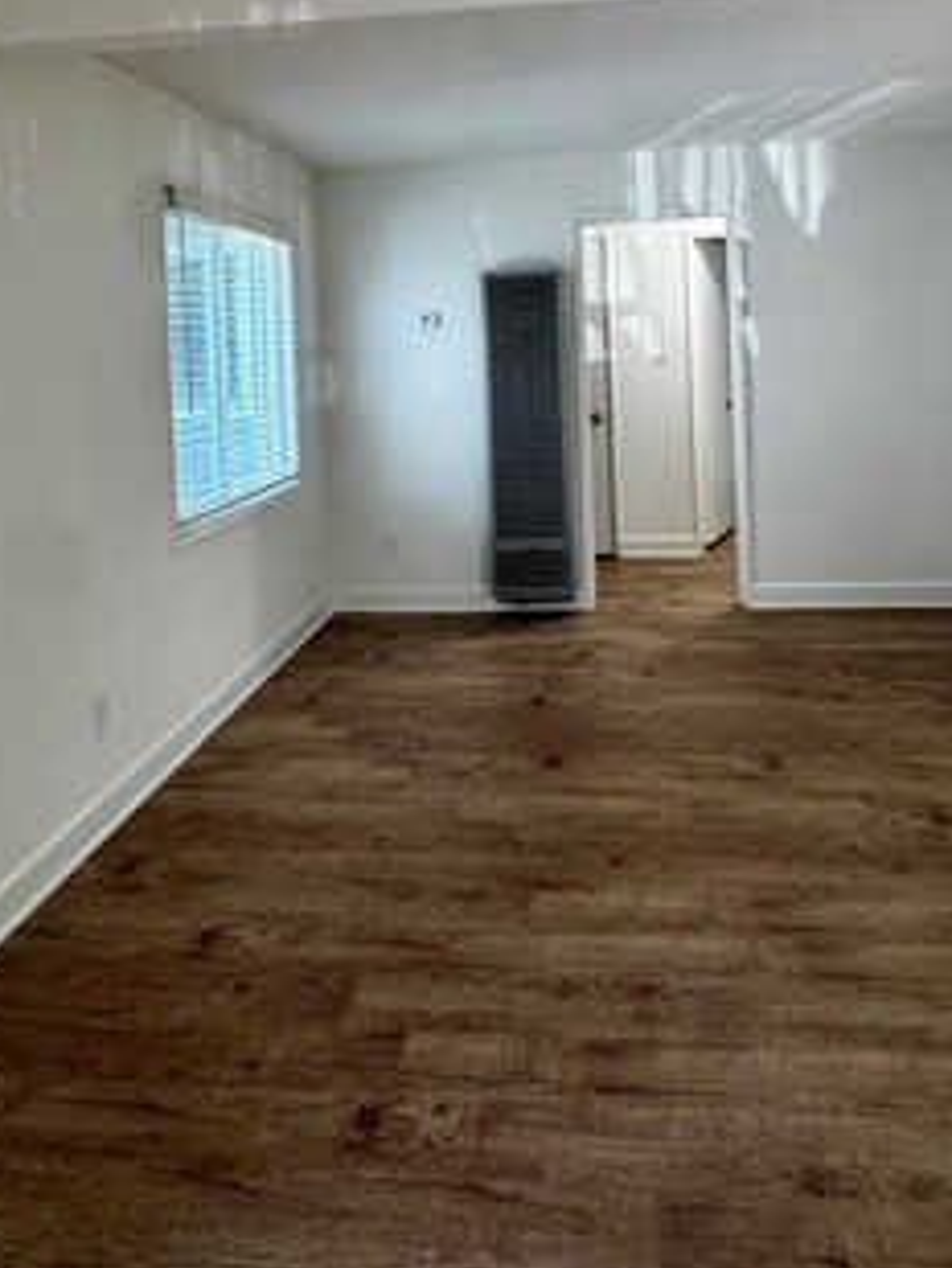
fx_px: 1063
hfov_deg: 48.2
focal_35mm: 29
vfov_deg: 59.0
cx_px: 497
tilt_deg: -2.2
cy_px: 349
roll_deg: +2.6
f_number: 2.2
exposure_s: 1/60
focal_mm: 2.22
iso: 125
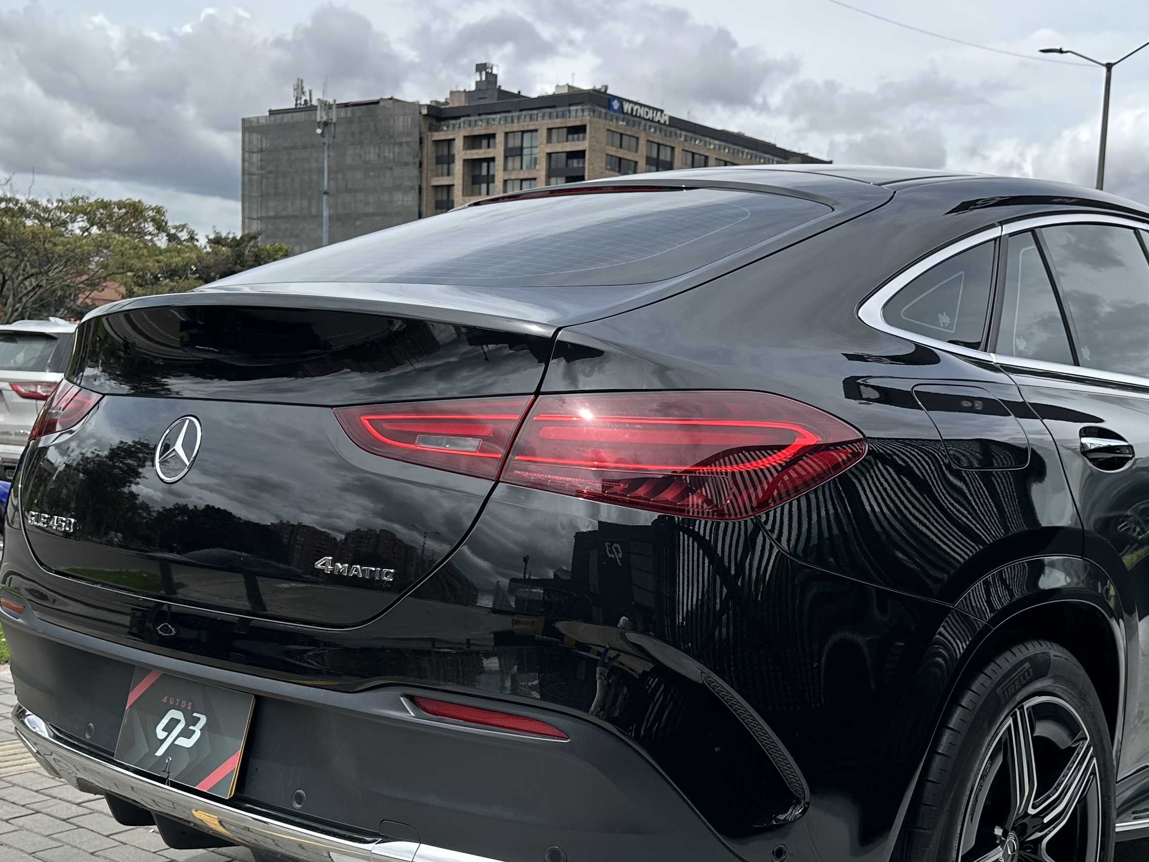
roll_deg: -2.0
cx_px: 644
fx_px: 1394
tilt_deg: -6.8
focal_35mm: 42
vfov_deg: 34.0
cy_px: 572
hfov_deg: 44.7
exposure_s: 1/2155
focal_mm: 6.86
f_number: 1.78
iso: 80
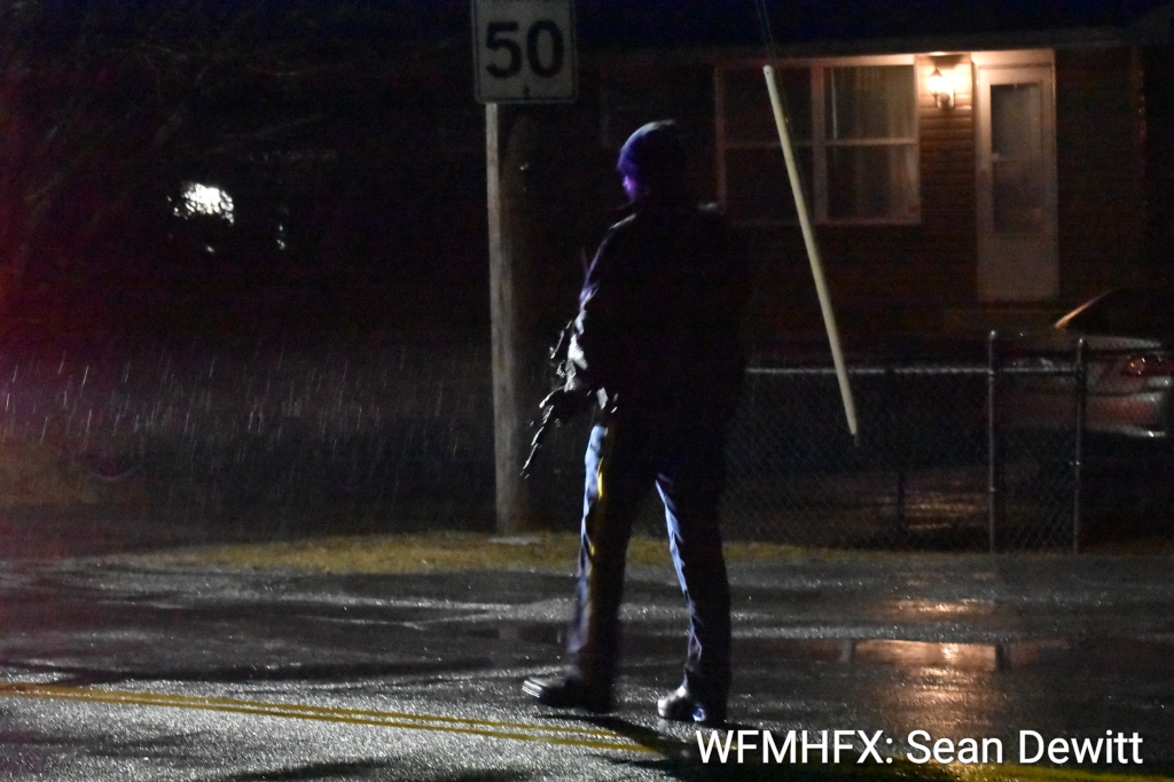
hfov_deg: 14.0
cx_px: 587
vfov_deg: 9.3
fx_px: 4792
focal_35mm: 147
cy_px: 391
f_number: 8
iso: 25600
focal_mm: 98
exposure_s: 1/50
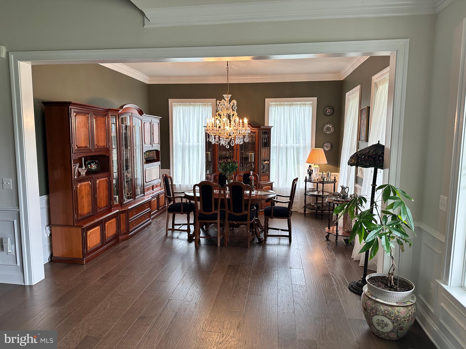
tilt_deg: -6.2
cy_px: 174
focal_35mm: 24
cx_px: 233
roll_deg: -0.8
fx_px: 323
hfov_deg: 71.6
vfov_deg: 56.8
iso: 160
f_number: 1.78
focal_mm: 6.86
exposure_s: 1/120
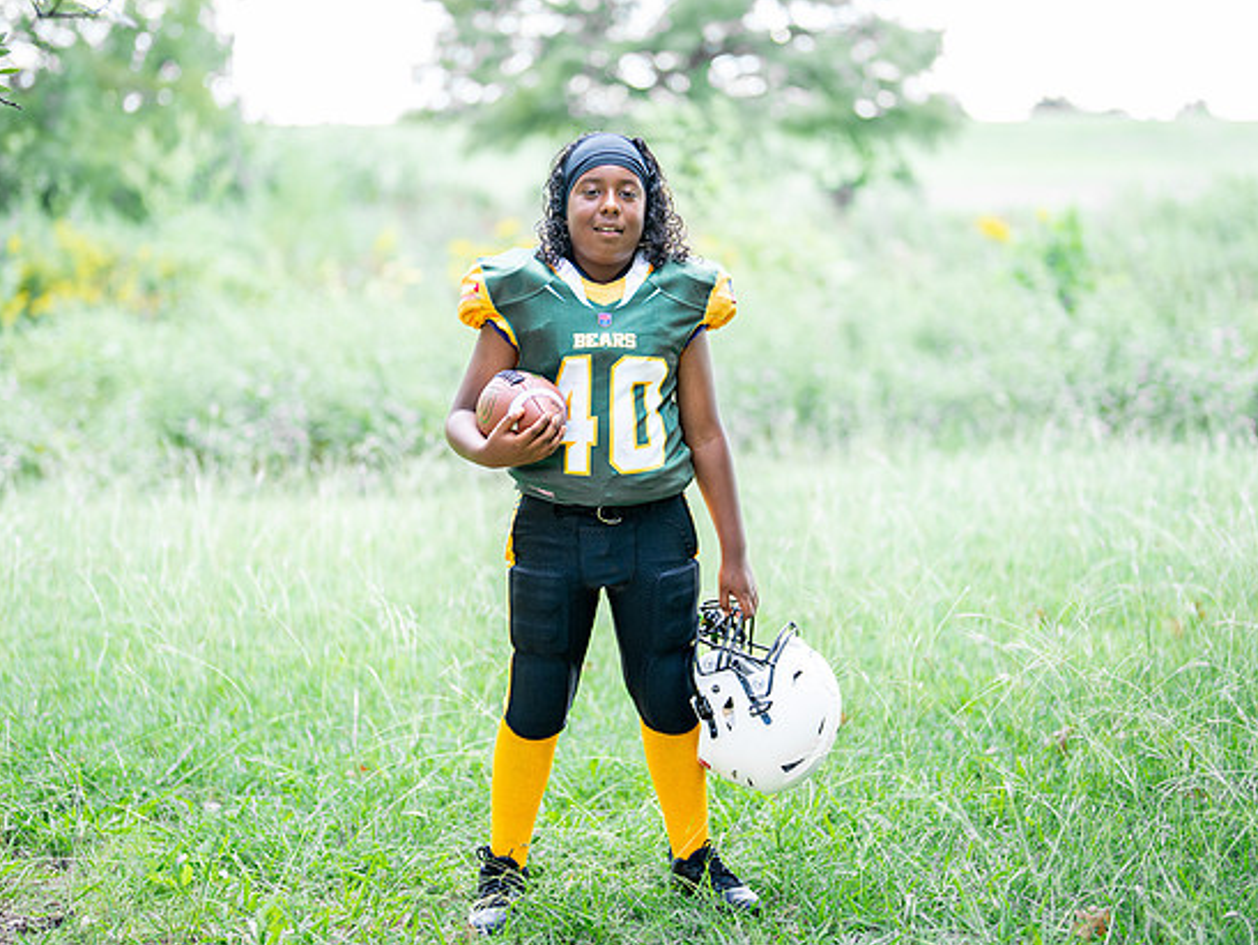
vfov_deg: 23.3
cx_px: 625
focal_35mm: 63
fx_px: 2291
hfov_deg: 30.7
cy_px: 411
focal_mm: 50
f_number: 1.2
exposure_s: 1/800
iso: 320
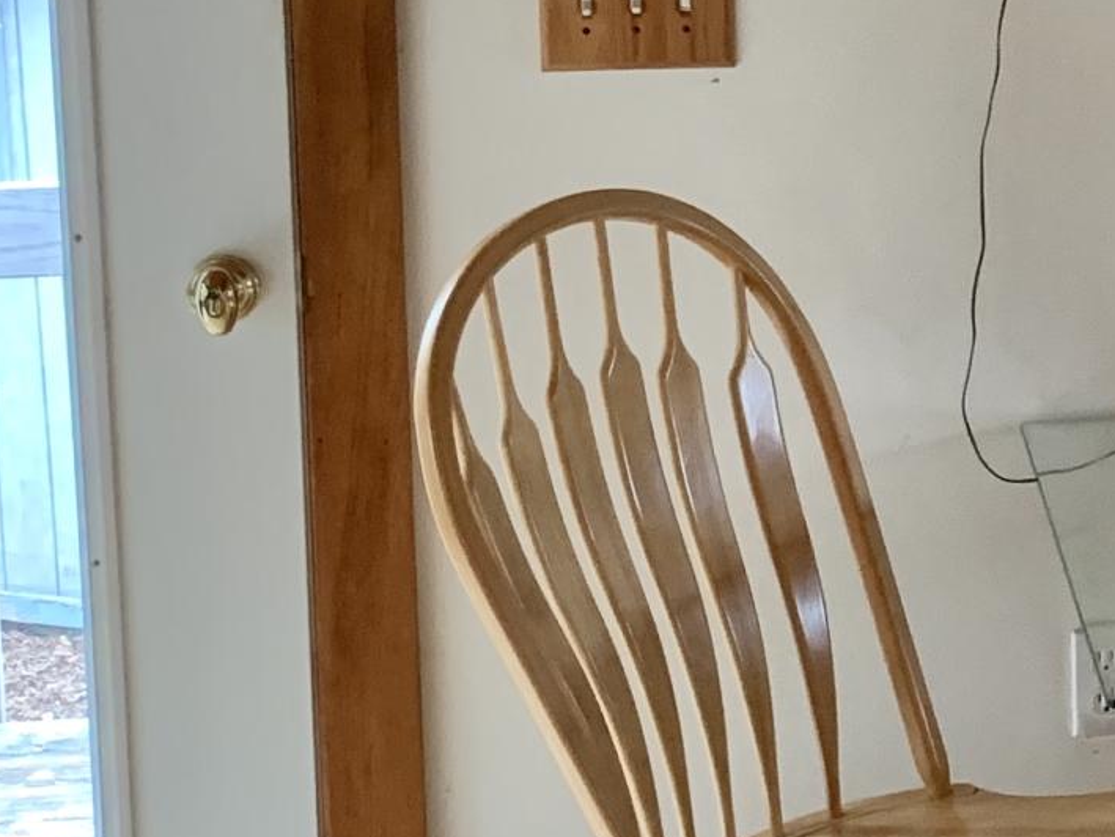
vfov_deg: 13.4
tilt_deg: -8.9
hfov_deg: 16.4
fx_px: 3544
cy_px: 126
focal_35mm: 110
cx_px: 1647
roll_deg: -0.9
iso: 200
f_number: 1.8
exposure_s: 1/60
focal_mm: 4.25
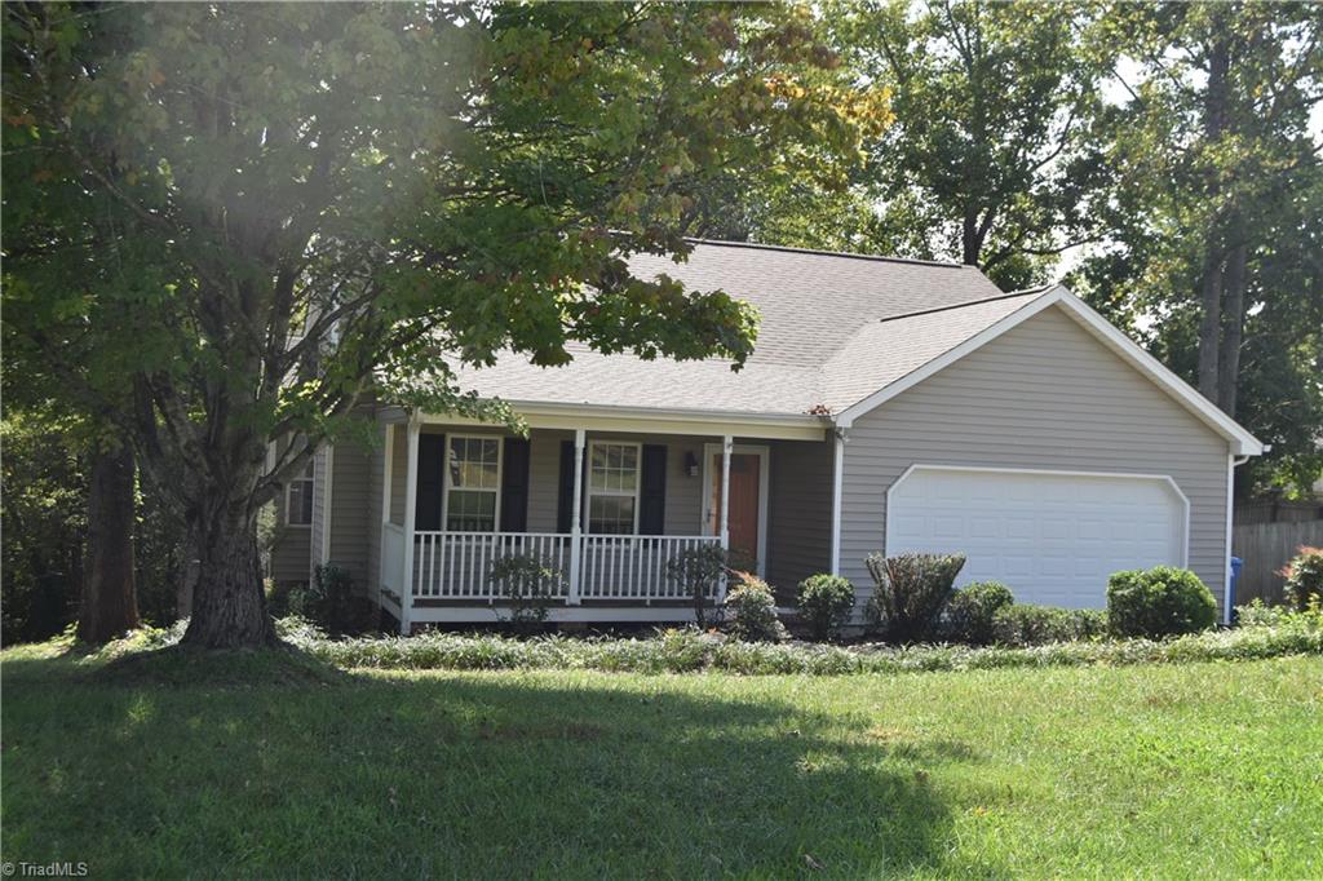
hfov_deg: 49.6
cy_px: 440
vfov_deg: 34.2
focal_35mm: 39
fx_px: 1433
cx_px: 662
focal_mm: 26
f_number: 8
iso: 200
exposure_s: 1/250
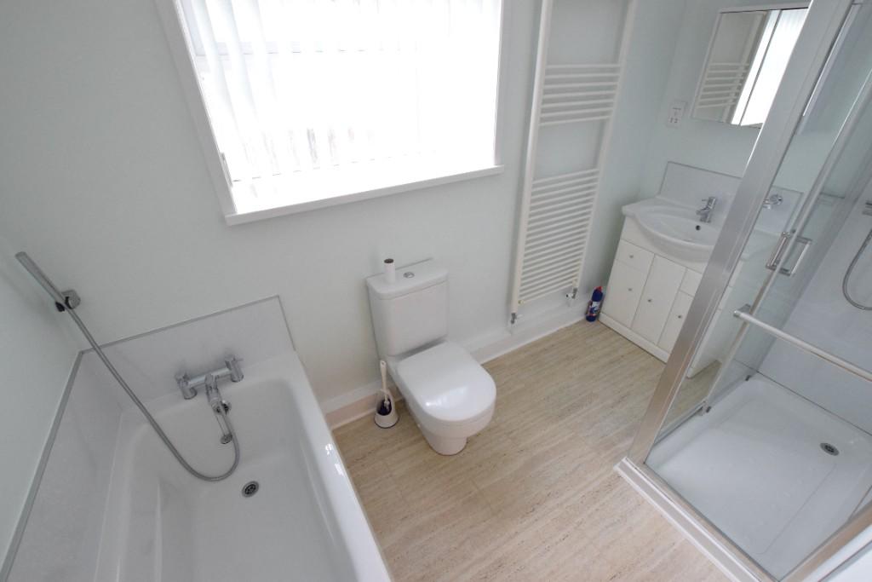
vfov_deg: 77.3
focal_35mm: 15
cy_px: 291
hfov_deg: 100.4
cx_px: 436
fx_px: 363
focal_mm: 10
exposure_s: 1/160
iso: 3200
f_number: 6.3
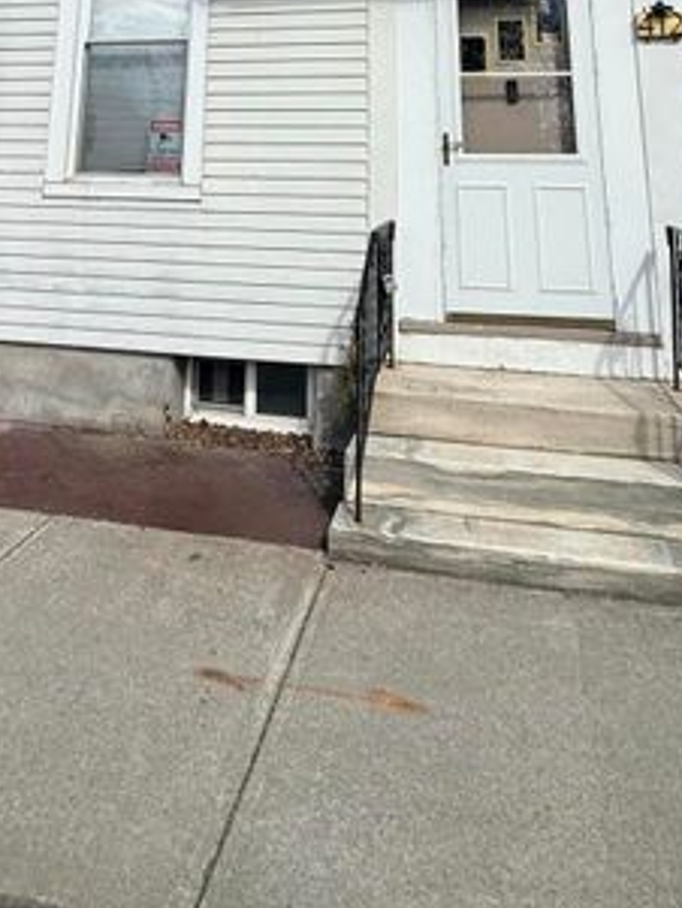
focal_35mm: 31
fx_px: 814
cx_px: 272
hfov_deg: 45.2
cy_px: -8
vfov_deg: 47.8
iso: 50
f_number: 2.2
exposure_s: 1/2410
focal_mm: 2.22
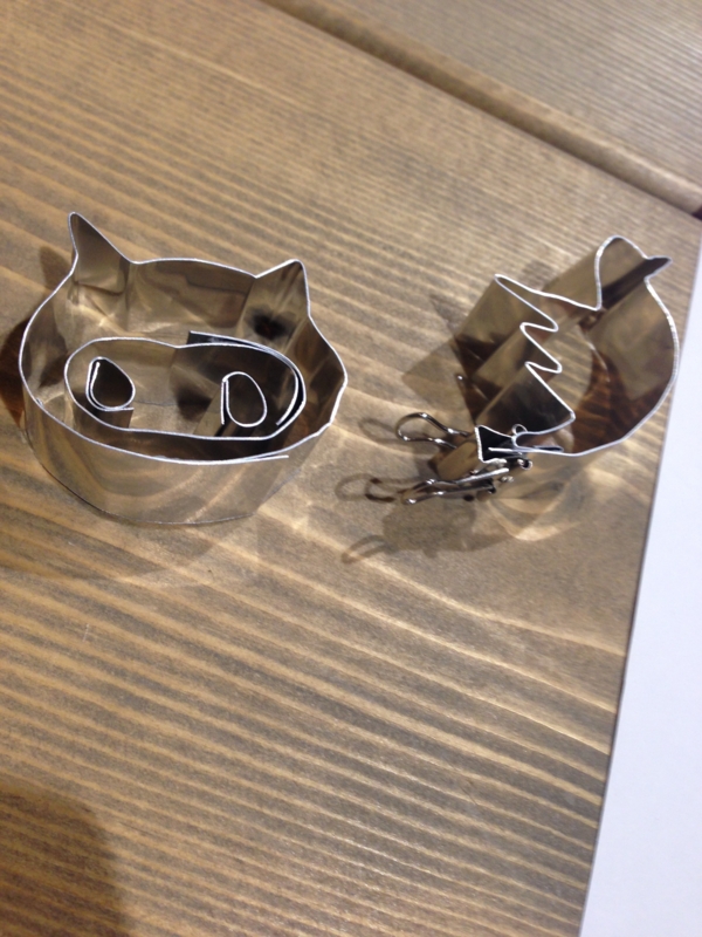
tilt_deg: -59.3
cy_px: 468
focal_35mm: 33
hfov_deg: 42.9
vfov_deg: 55.4
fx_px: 892
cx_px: 351
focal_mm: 4.12
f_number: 2.4
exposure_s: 1/20
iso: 80
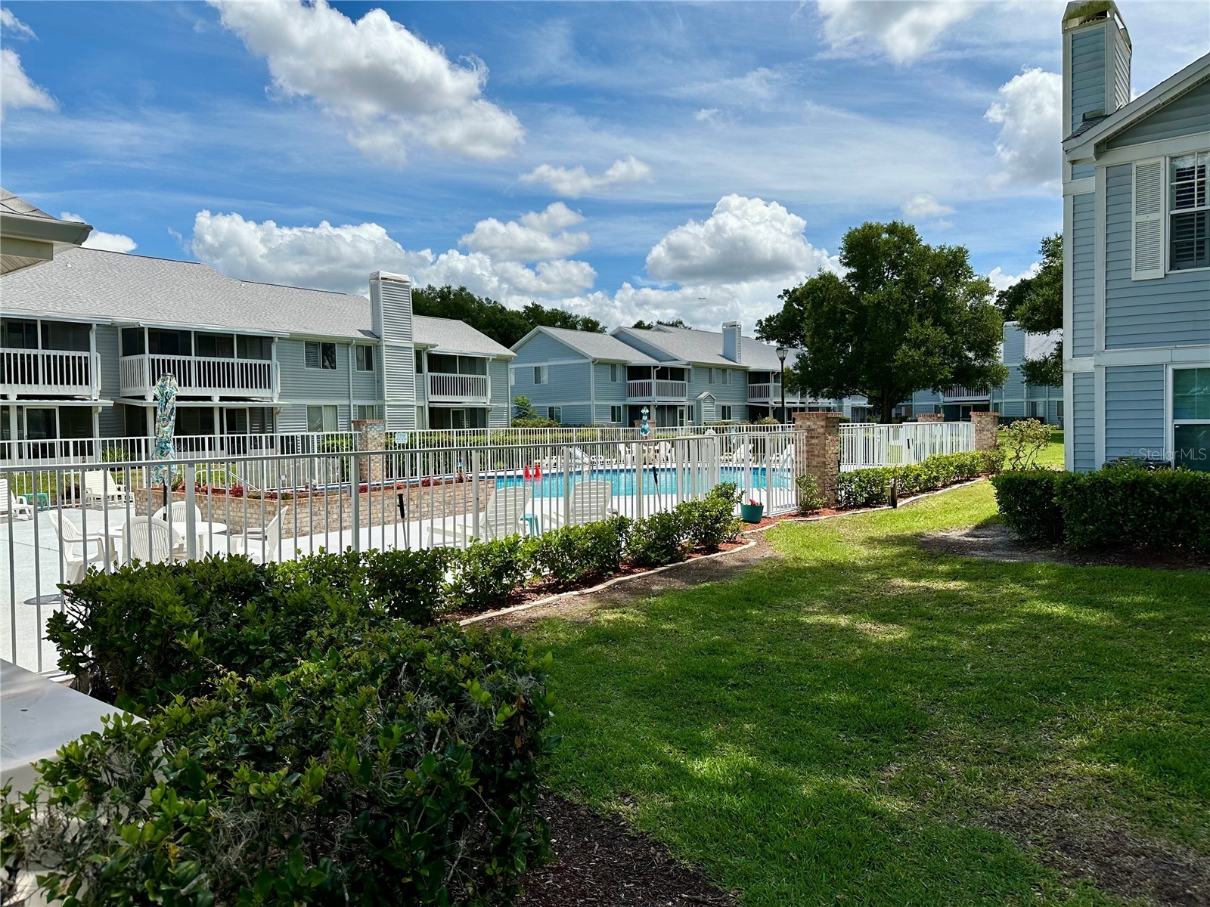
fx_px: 839
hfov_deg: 71.6
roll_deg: +0.5
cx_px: 605
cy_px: 454
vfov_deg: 56.8
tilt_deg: -2.3
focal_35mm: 24
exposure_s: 1/7576
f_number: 1.78
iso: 80
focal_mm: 6.86
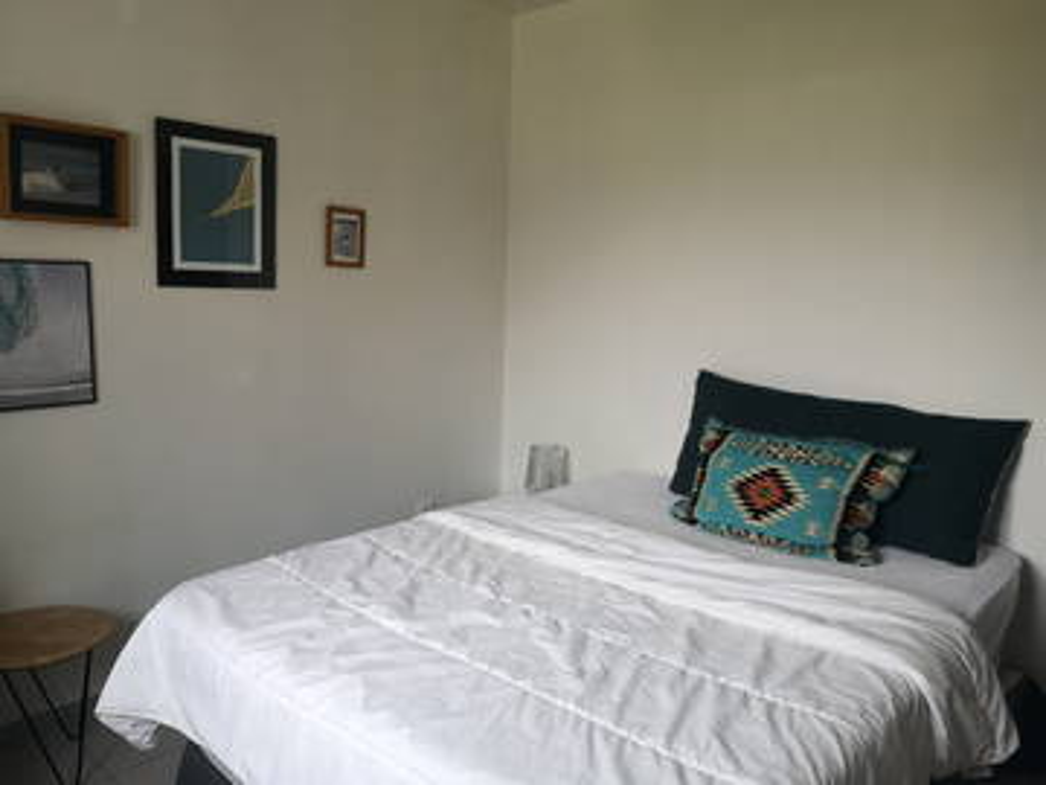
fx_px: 816
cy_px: 392
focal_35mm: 27
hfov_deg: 65.3
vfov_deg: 51.4
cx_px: 523
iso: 100
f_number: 1.8
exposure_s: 1/120
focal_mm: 5.58
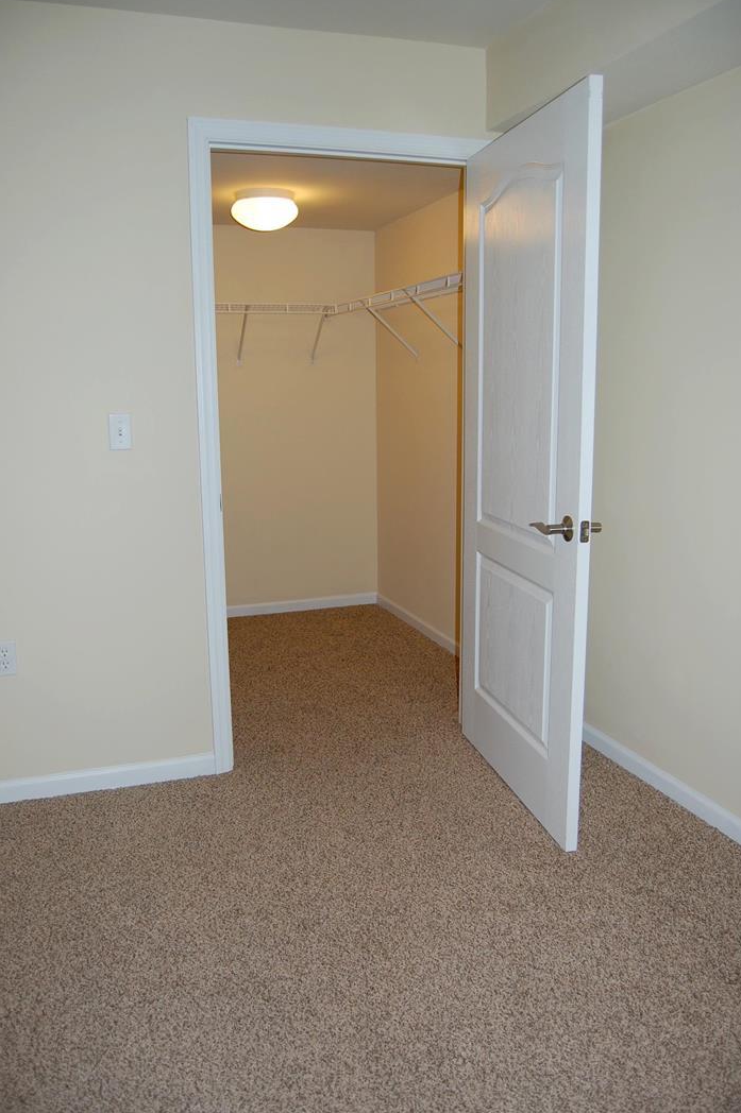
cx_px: 366
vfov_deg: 65.5
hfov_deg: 46.3
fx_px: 866
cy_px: 553
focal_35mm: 28
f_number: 3.5
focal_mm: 18
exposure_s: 1/60
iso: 200
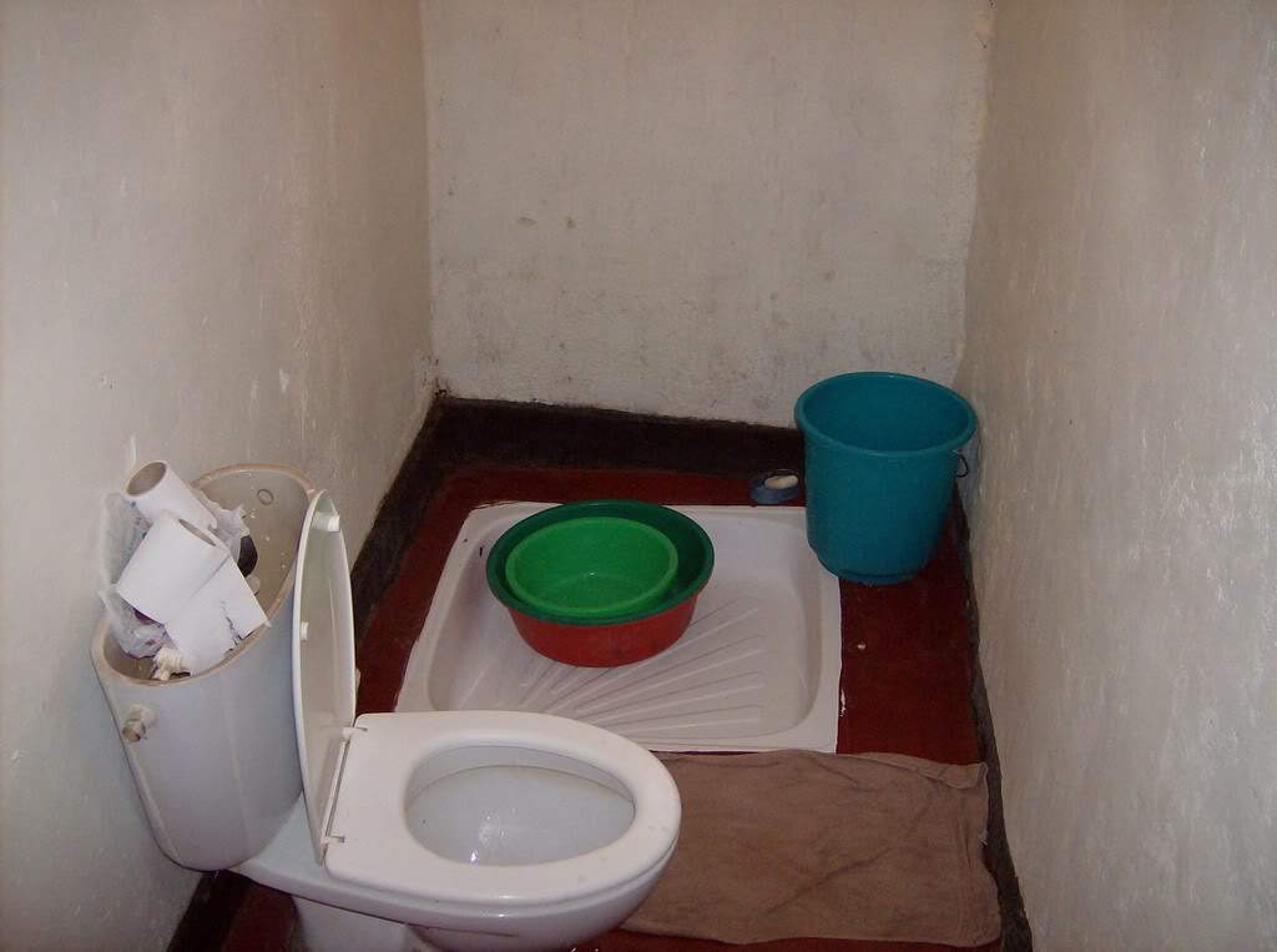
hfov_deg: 51.5
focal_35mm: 36
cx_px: 638
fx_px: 1325
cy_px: 476
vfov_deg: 39.5
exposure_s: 1/60
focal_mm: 6
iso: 200
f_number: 2.8
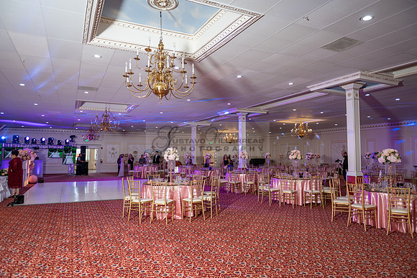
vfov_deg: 53.2
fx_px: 278
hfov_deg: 73.7
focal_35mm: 24
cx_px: 208
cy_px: 139
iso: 400
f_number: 2.8
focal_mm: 24
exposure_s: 1/200
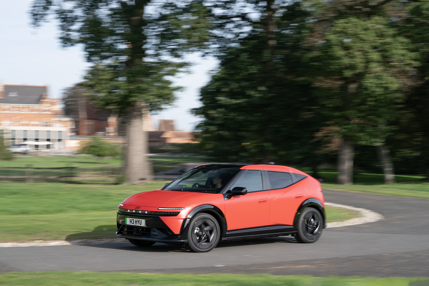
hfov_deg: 25.4
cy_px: 143
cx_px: 214
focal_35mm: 80
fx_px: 953
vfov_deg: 17.1
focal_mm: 80
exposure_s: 1/50
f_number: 7.1
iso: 100
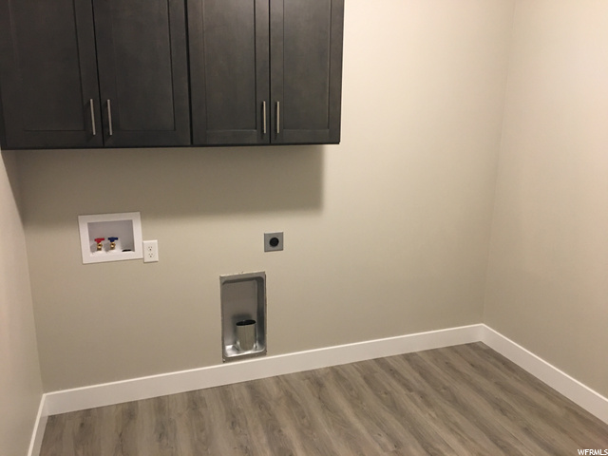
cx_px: 304
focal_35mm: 29
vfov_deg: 48.2
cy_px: 228
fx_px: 509
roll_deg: -0.5
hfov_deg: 61.7
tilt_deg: -12.9
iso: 100
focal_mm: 4.15
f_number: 2.2
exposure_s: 1/15
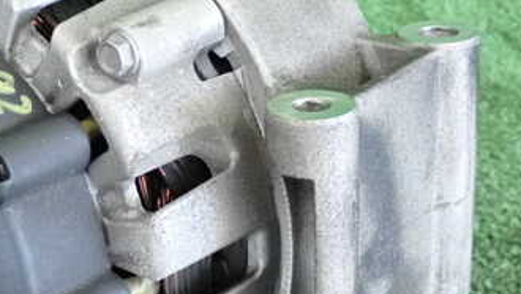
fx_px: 1368
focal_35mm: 99
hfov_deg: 21.1
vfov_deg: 12.2
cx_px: 58
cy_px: 191
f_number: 3.2
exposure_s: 1/125
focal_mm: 9.01
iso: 1600
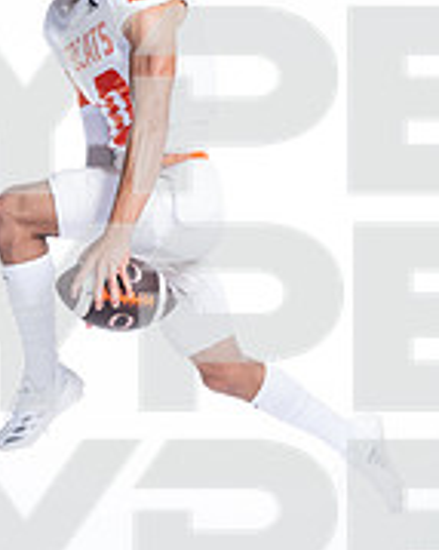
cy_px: 320
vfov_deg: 24.4
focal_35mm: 78
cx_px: 104
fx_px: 1268
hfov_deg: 19.5
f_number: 5.6
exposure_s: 1/250
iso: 400
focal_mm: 33
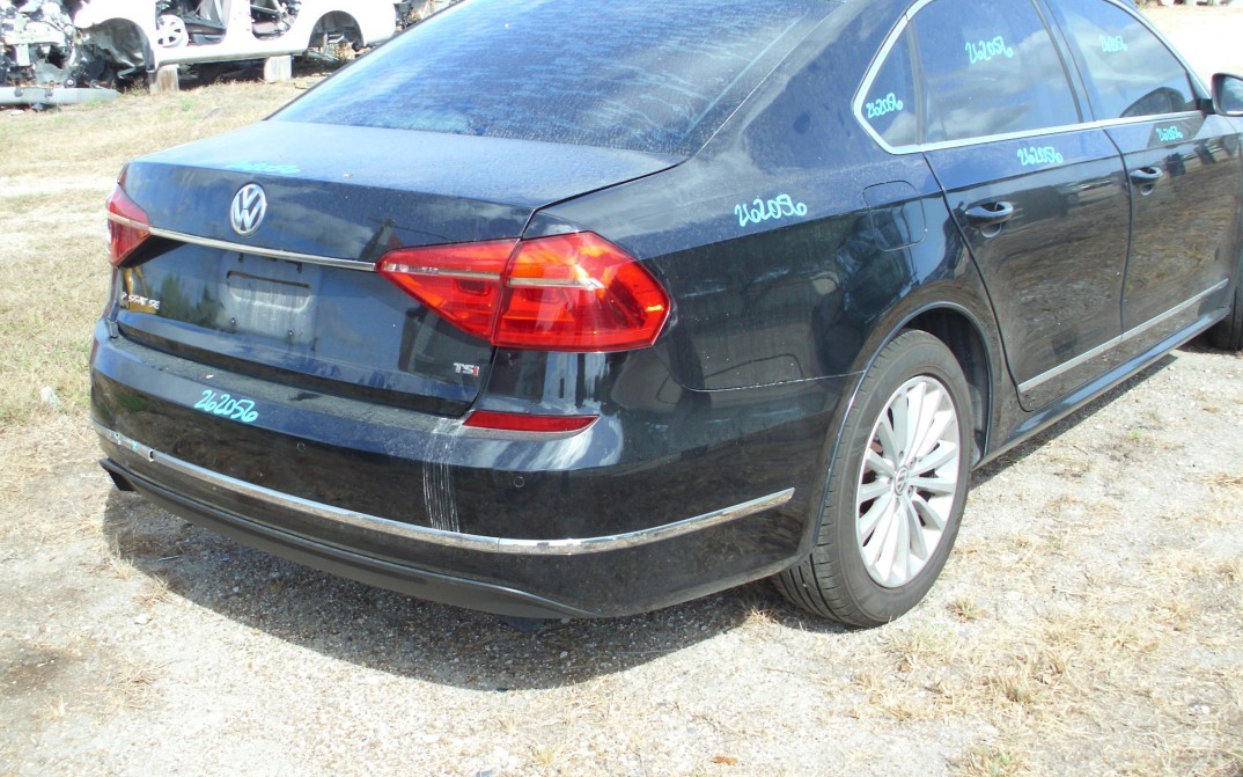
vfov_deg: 26.9
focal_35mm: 48
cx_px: 685
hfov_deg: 41.8
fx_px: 1626
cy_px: 382
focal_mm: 6.3
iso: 50
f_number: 2.9
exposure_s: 1/412
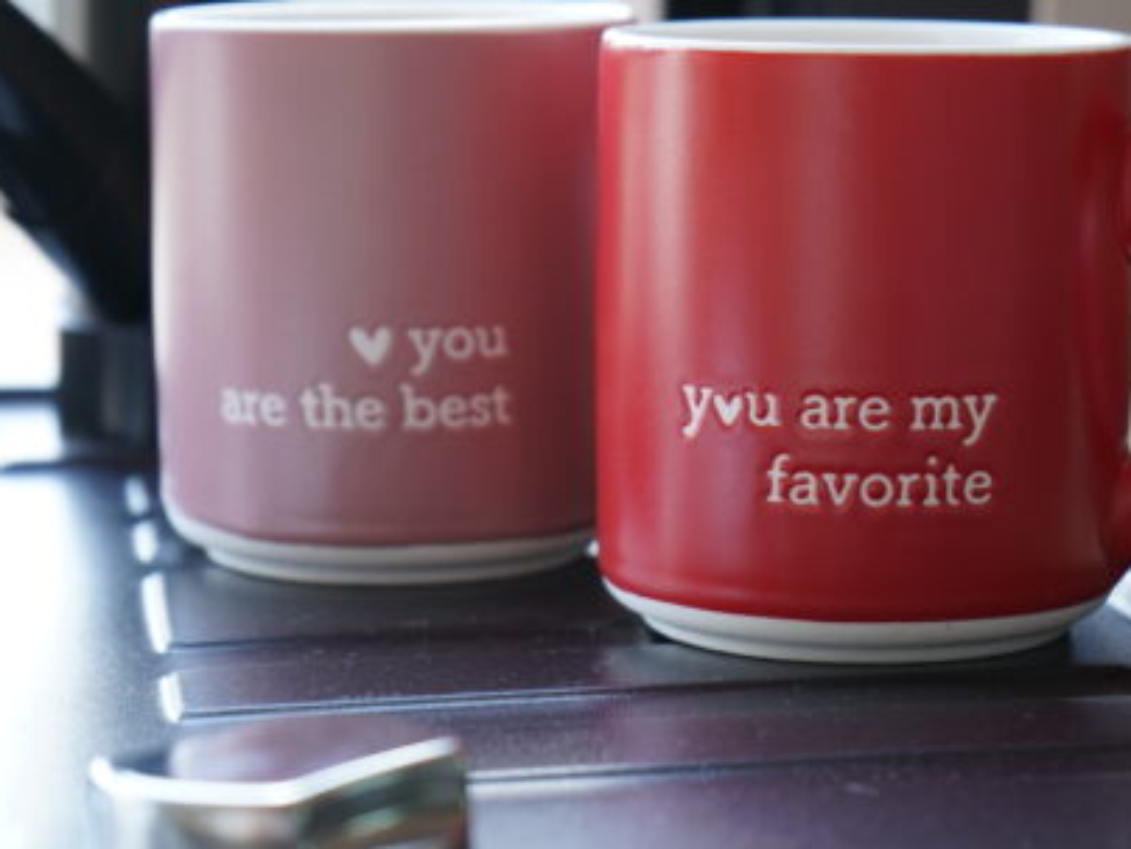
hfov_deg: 19.6
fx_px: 3267
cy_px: 314
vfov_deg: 14.8
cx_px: 778
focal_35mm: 100
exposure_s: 1/160
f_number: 5.6
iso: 1000
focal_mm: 70
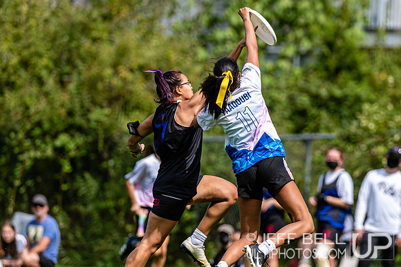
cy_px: 158
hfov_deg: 3.3
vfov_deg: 2.2
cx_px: 269
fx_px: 6978
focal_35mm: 626
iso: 200
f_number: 4
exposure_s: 1/2000
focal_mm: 310
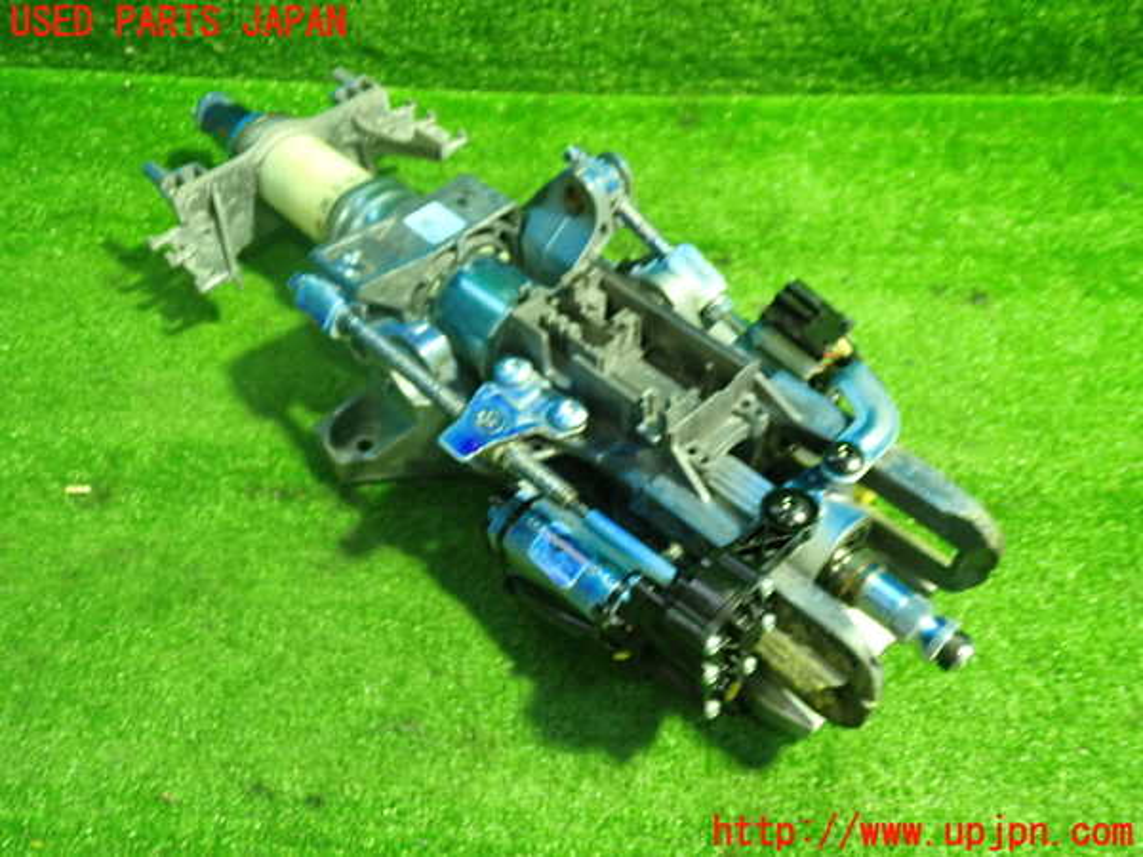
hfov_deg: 60.0
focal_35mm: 30
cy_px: 428
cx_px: 572
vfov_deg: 46.8
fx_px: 991
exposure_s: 1/30
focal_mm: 5.4
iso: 640
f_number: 2.3
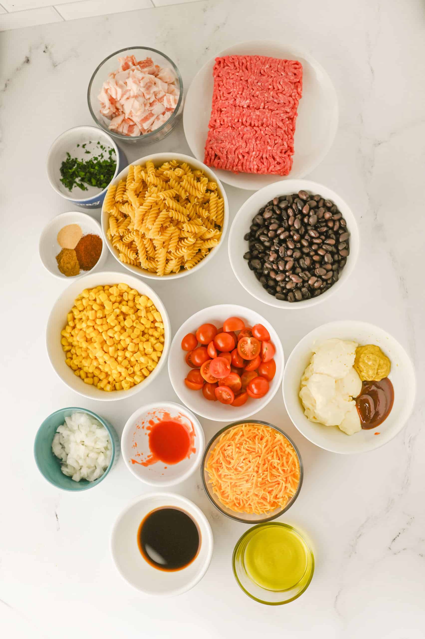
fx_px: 887
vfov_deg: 39.6
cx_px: 212
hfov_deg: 27.0
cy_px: 320
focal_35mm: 50
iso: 160
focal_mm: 50
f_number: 4
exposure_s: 1/125
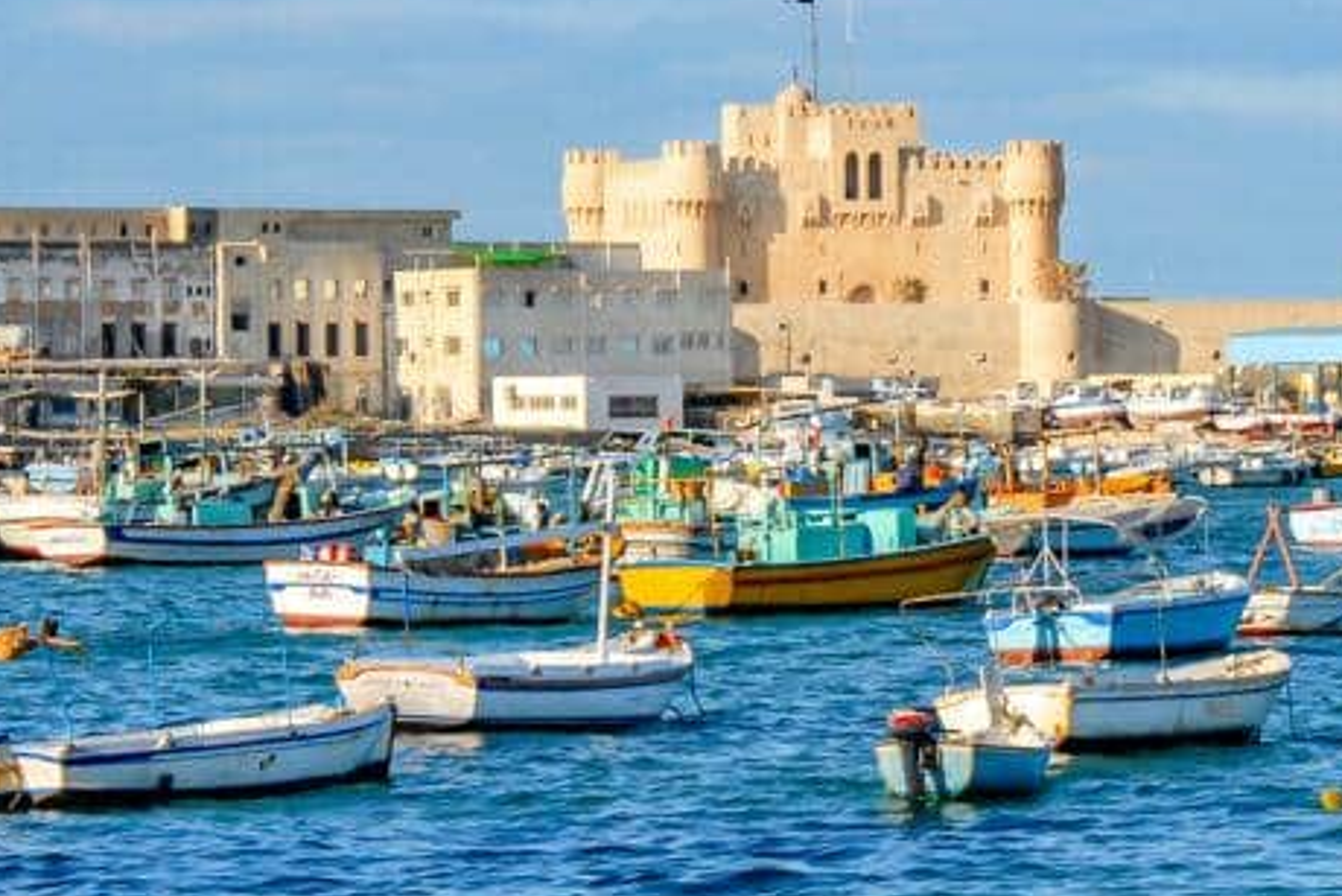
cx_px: 869
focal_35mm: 234
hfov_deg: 8.8
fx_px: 8725
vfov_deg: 5.9
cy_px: 206
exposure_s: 1/200
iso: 100
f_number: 8
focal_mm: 70
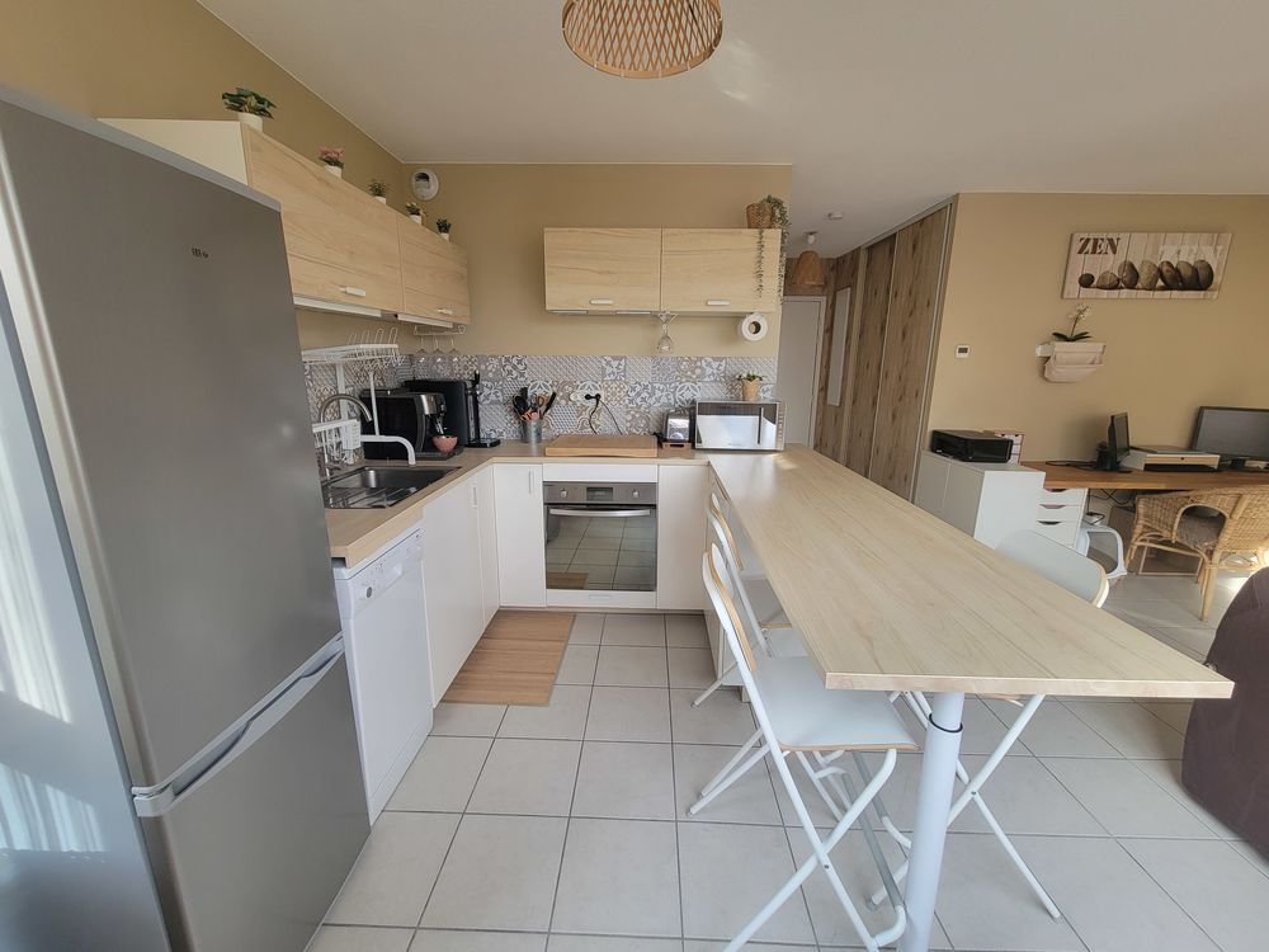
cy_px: 476
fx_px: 477
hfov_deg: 106.2
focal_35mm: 13
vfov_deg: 89.9
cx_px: 634
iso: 100
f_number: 2.2
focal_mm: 2.2
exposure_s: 1/60
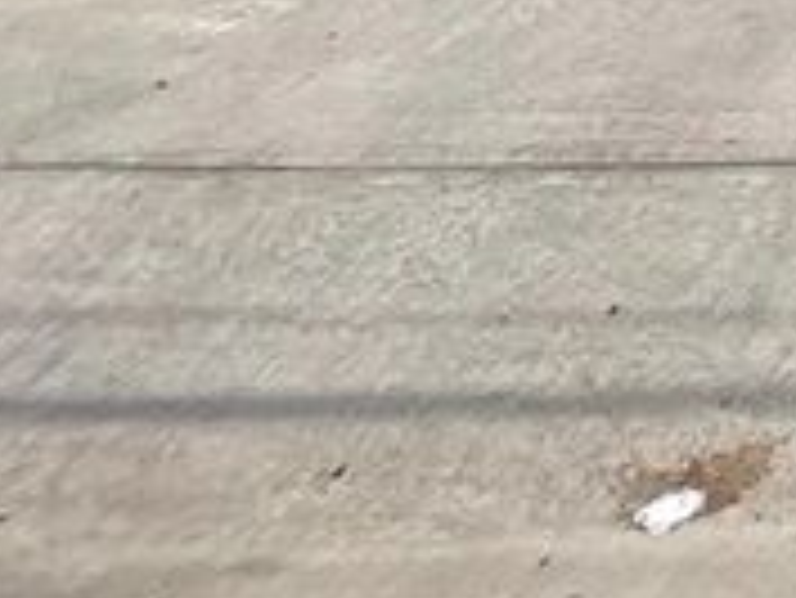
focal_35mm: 150
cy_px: -1120
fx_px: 3452
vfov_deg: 8.5
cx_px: 2267
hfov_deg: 10.2
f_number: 1.6
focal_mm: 4.2
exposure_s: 1/4651
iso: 32
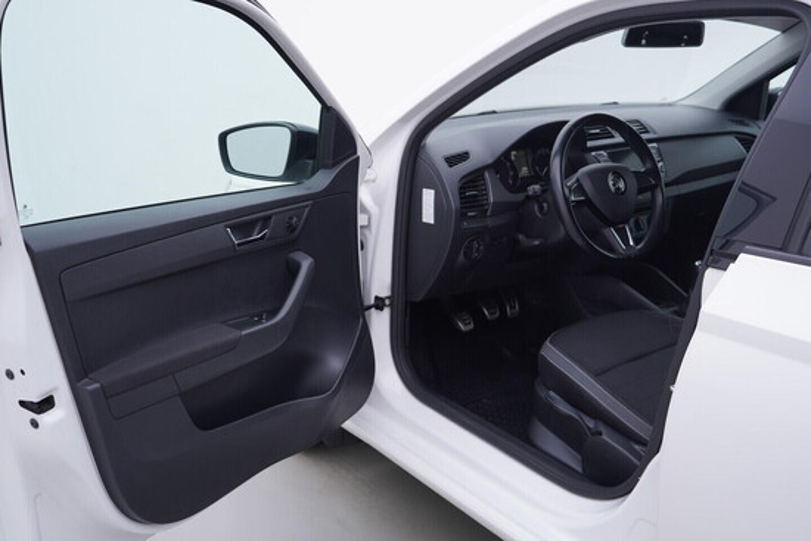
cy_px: 270
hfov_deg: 53.1
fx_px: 811
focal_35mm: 36
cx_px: 406
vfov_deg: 36.9
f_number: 3.5
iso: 125
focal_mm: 24
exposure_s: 1/60
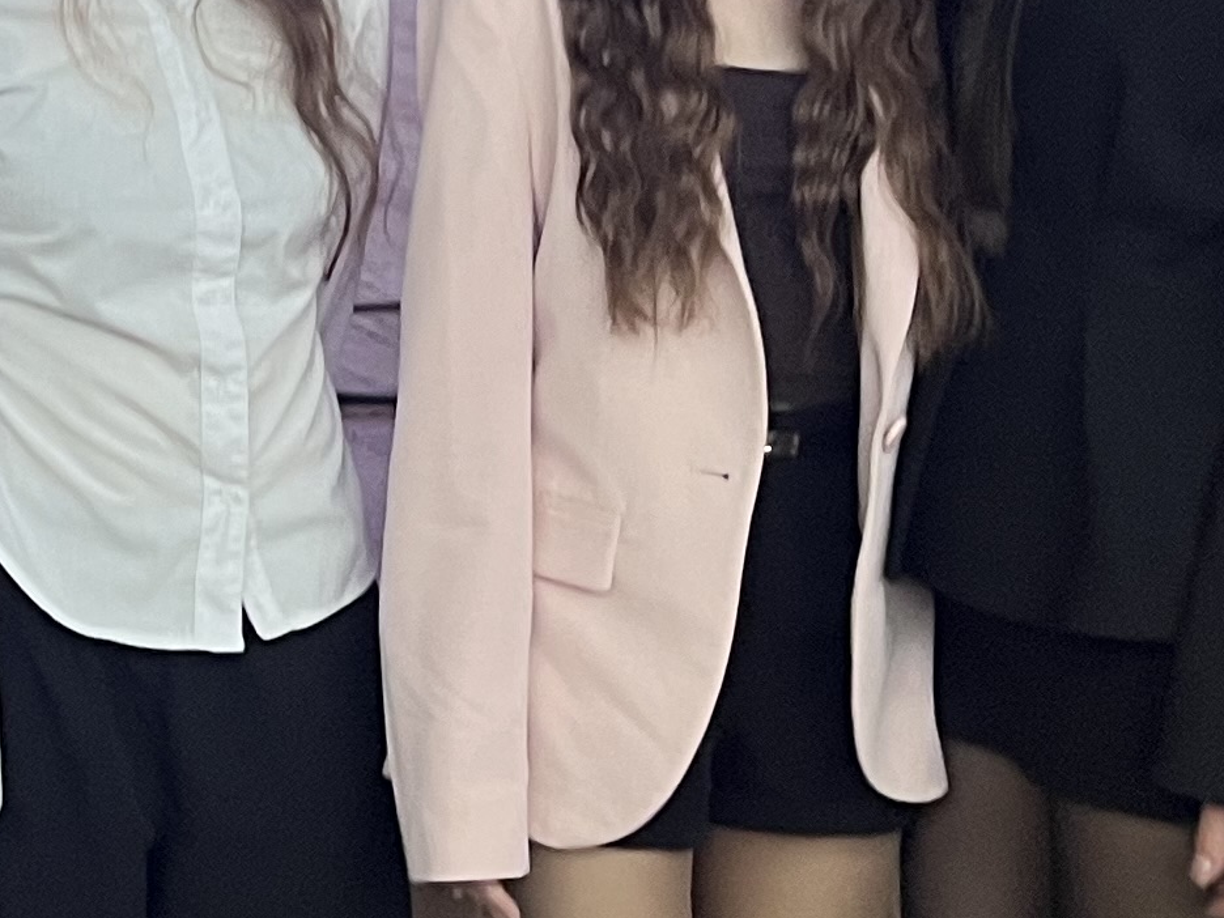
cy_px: -235
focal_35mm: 112
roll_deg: -0.2
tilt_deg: -6.8
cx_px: -387
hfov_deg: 16.6
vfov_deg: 12.8
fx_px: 3960
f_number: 1.6
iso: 125
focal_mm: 5.1
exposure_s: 1/60
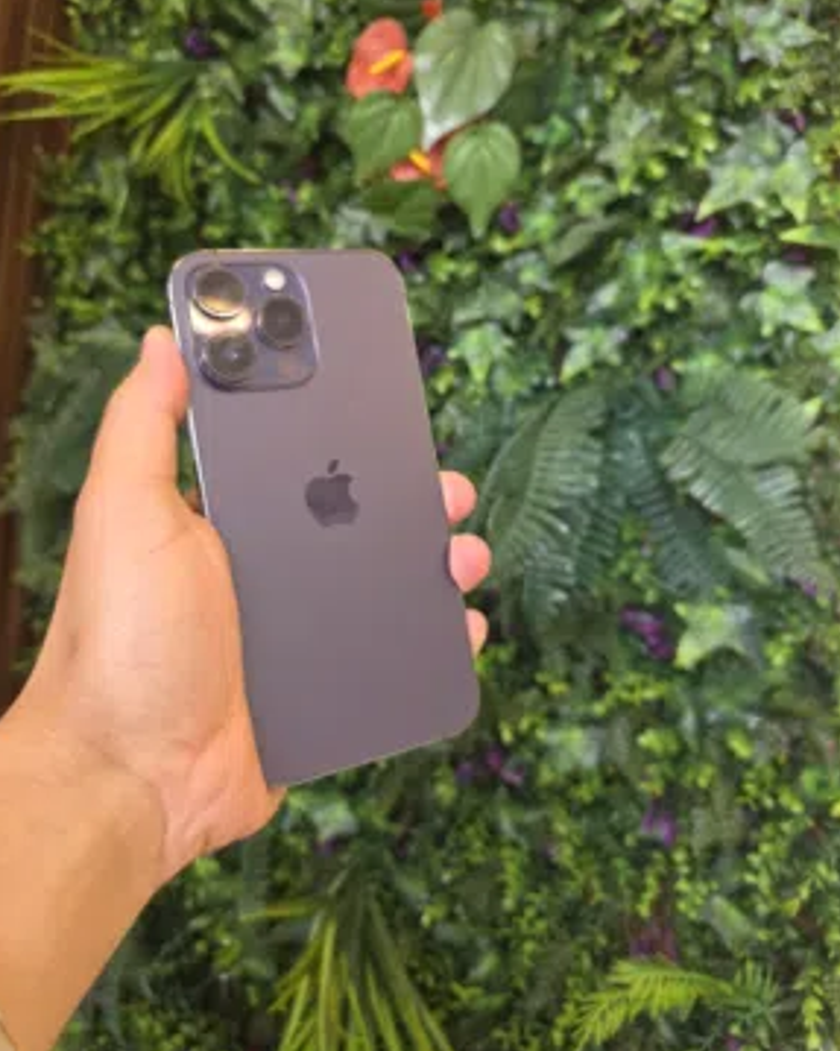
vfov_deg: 68.0
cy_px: 483
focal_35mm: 25
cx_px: 424
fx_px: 777
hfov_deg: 56.8
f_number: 1.7
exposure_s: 1/100
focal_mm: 6.3
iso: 50
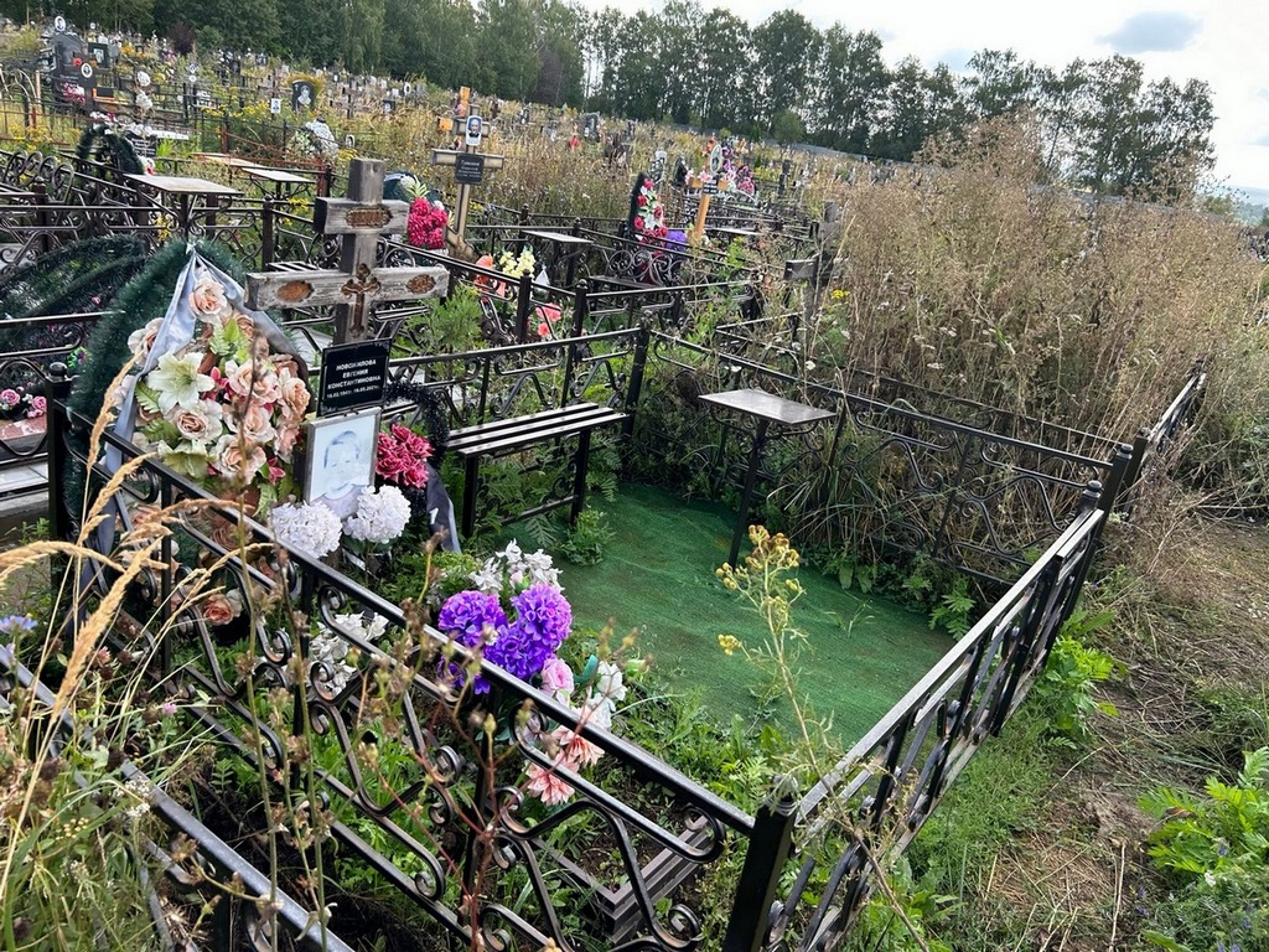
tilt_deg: -21.2
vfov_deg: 53.1
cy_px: 476
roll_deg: -5.5
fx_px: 953
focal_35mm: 26
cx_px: 634
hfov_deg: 67.3
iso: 50
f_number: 1.5
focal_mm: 5.7
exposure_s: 1/723
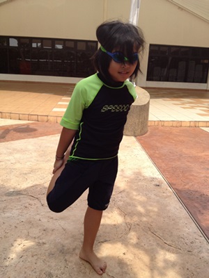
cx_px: 104
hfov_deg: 40.7
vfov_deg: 52.6
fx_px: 282
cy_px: 139
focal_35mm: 35
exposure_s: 1/736
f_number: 2.4
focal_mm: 4.28
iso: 64
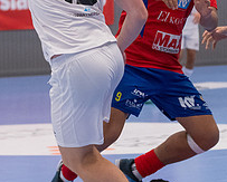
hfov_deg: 6.9
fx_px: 1891
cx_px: 216
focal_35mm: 281
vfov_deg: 5.5
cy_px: 82
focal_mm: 70
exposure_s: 1/640
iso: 2800
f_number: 3.2
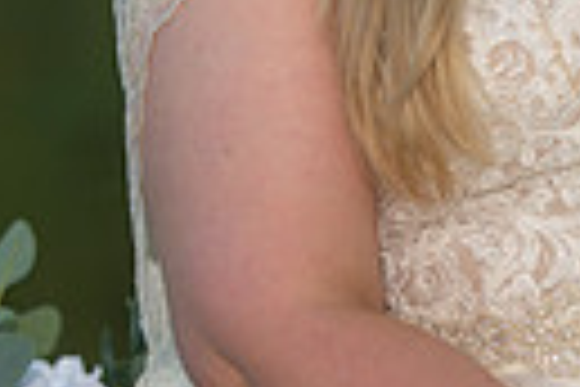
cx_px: 526
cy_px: -72
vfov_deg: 2.6
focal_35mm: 521
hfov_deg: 4.0
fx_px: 8393
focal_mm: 116
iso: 80
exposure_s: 1/200
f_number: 2.8
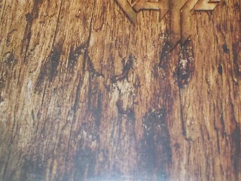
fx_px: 515
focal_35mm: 74
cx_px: 166
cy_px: 56
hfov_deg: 26.1
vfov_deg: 19.8
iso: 200
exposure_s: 1/30
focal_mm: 4.1
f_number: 3.3
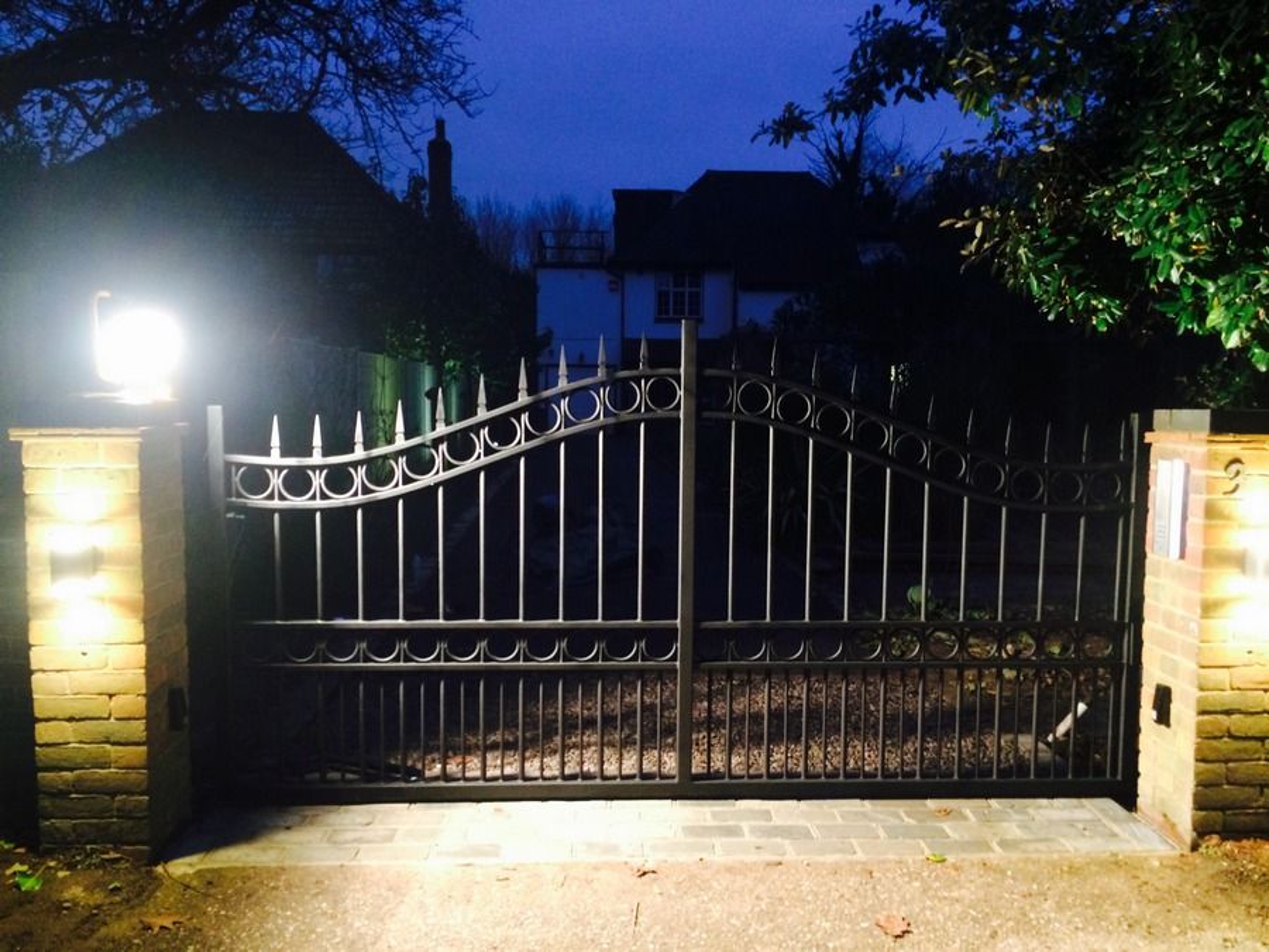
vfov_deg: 48.2
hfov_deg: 61.7
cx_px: 634
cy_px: 476
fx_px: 1063
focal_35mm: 29
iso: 250
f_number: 2.2
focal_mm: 4.15
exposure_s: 1/17
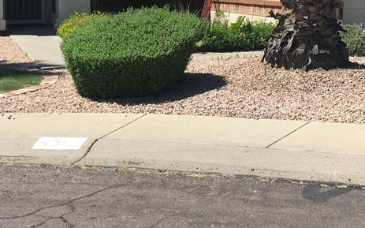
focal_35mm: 85
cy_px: -27
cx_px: 197
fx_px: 845
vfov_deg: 14.9
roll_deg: +1.4
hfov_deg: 24.4
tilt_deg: +0.6
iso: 25
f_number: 2.2
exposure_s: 1/1637
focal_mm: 4.15
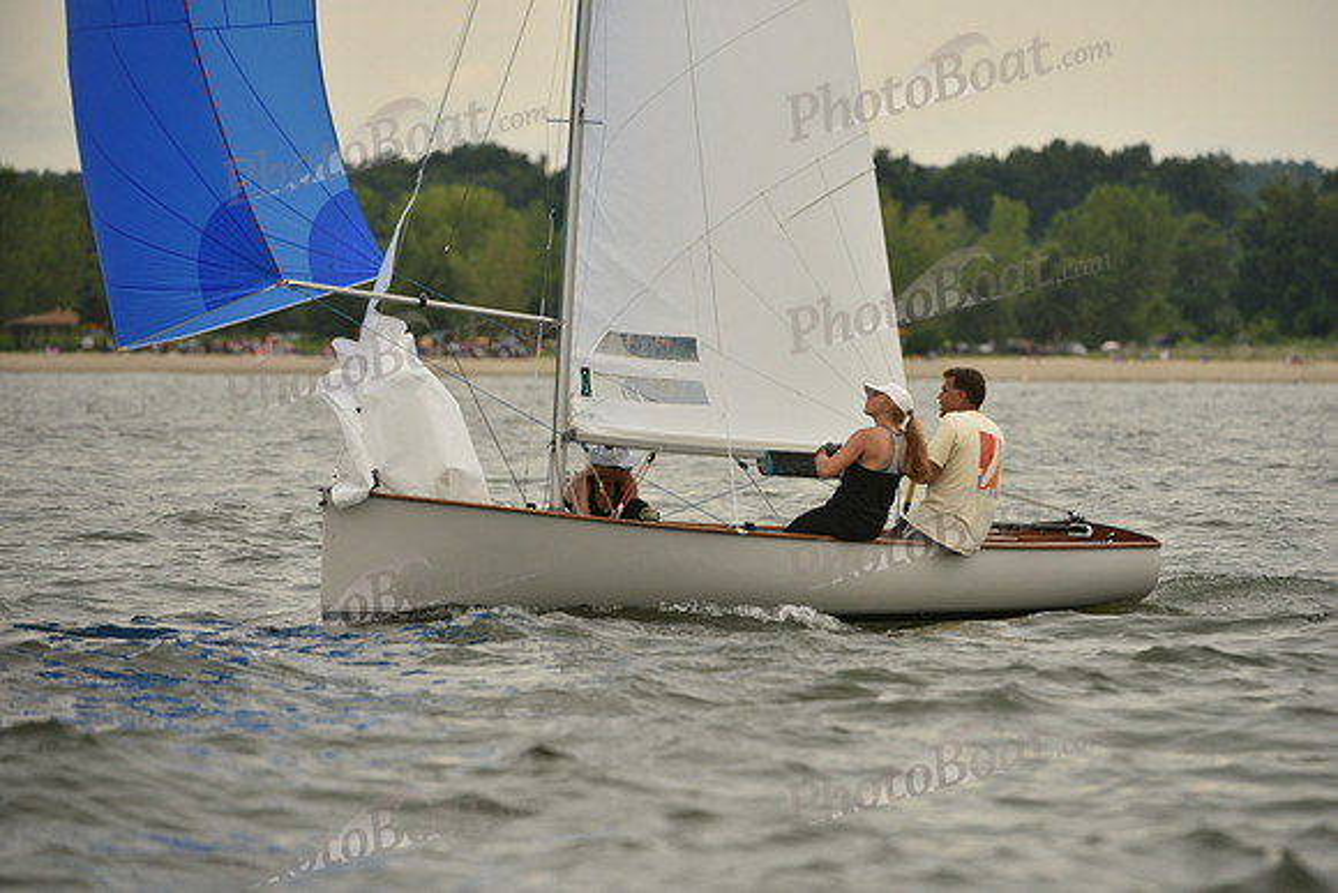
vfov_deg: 4.4
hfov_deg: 6.6
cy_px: 446
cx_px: 669
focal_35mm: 310
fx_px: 11524
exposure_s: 1/1250
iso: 320
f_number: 5
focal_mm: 310
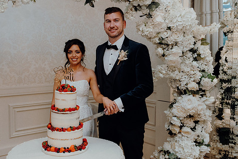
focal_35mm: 41
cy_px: 79
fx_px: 271
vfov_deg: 32.7
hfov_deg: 47.2
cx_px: 97
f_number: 3.5
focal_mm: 34
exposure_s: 1/160
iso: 2500
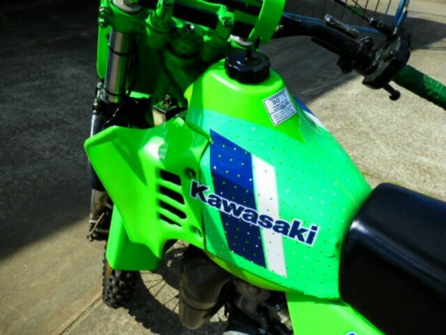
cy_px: 168
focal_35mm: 25
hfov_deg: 69.4
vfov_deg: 54.9
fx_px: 322
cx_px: 223
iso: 80
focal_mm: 4.5
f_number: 8.7
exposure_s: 1/125
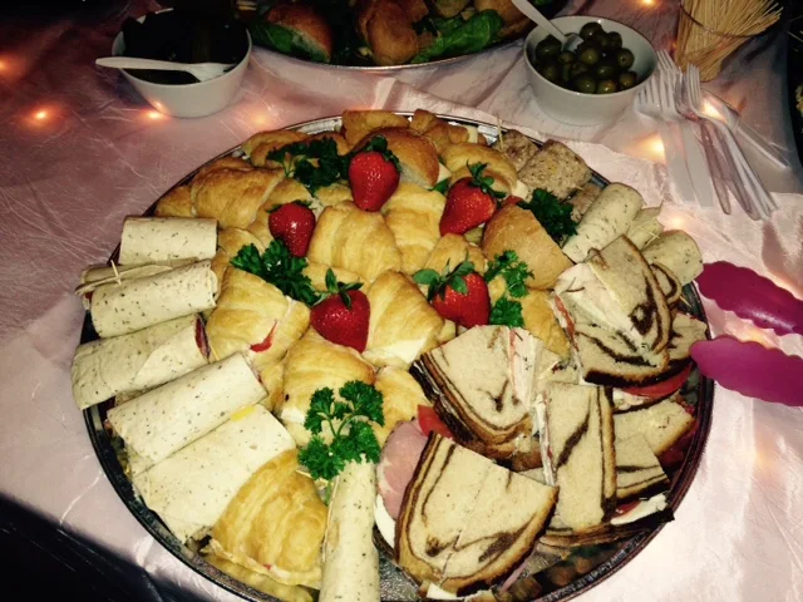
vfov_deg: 42.9
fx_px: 766
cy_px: 301
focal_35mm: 33
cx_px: 402
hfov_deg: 55.4
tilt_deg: -53.2
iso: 50
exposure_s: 1/20
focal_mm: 4.12
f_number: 2.4
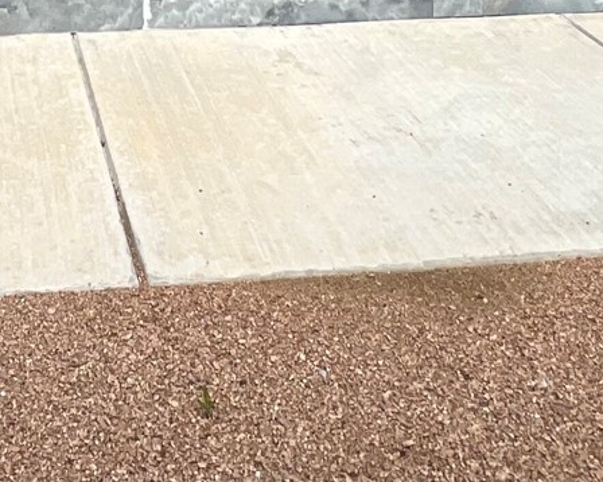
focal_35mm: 58
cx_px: 71
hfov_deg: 31.1
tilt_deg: -0.5
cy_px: -405
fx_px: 1035
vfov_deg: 19.2
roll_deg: -0.3
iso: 32
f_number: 1.8
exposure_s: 1/2481
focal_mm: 1.57
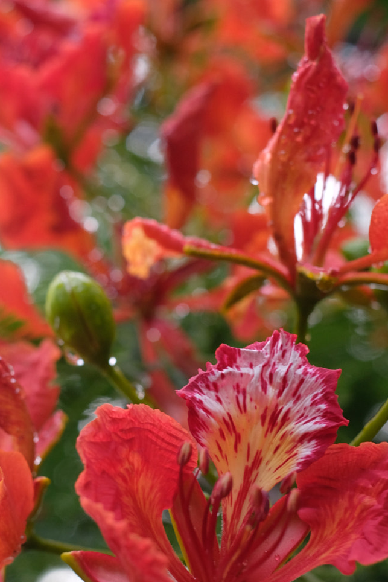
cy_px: 325
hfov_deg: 15.5
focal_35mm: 88
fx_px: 1422
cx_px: 142
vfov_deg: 23.1
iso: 800
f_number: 4
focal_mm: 35
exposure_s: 1/100
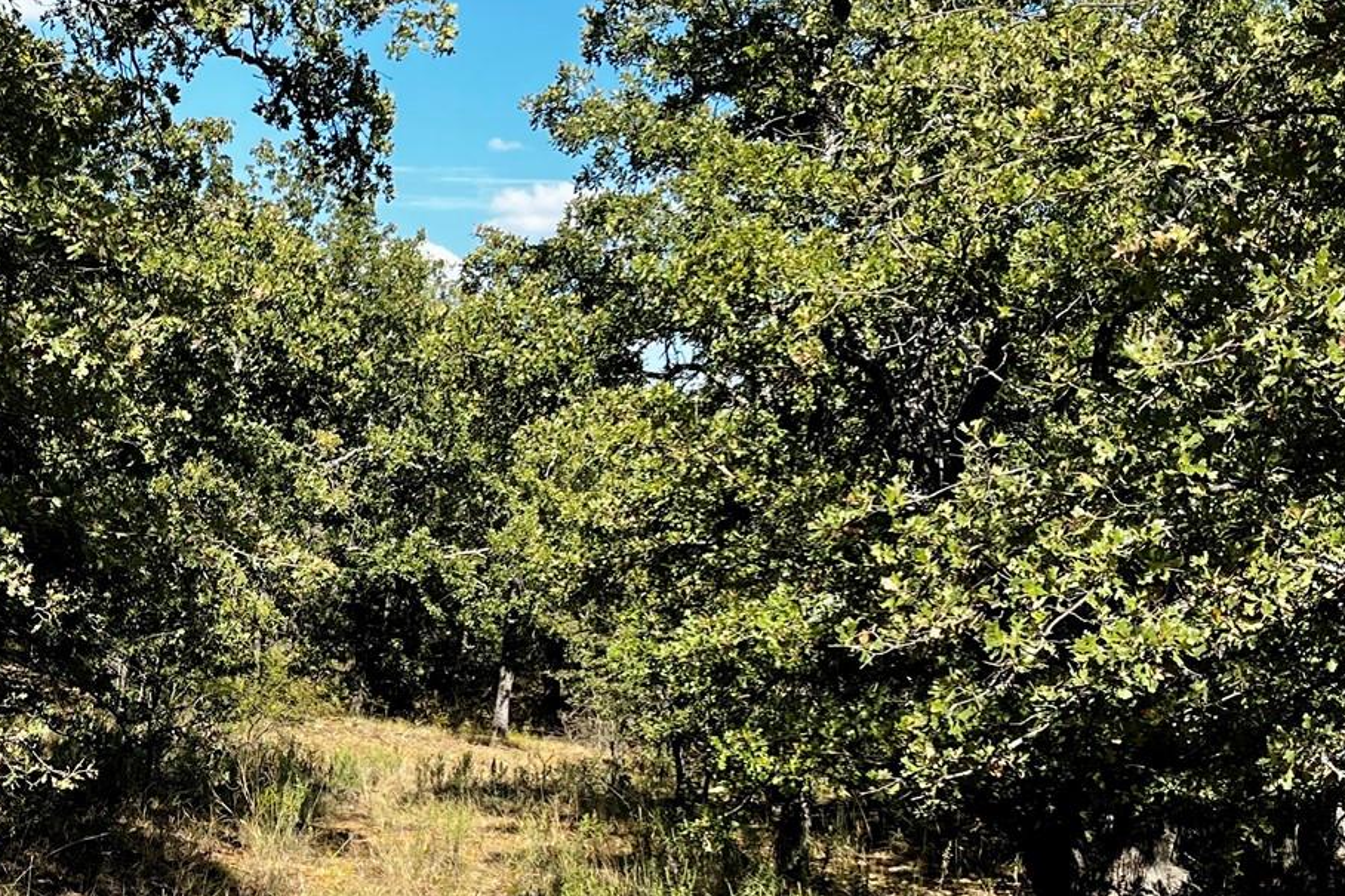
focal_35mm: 61
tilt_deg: -3.4
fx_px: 2278
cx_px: 169
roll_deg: -1.8
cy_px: 686
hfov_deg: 31.5
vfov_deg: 22.0
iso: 50
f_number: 1.6
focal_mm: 5.1
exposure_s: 1/2137
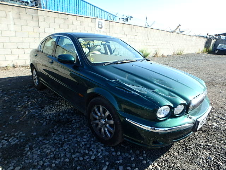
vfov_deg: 63.4
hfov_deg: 79.0
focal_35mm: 21
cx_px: 113
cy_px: 85
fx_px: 137
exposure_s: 1/400
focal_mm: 3.7
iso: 125
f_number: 3.5
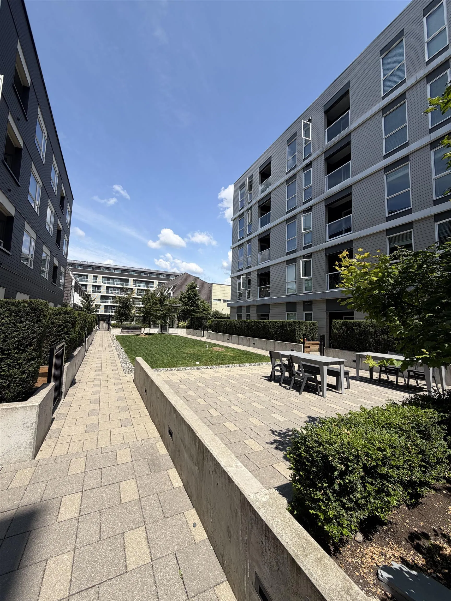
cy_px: 300
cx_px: 226
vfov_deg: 102.1
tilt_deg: +5.9
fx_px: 243
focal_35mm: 14
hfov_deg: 85.7
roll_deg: -3.2
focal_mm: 2.22
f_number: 2.2
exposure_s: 1/876
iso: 20
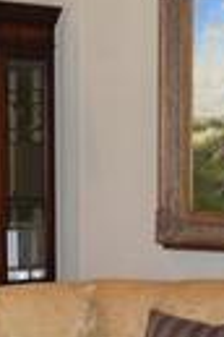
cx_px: 96
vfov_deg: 15.1
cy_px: 329
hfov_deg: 10.2
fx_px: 1251
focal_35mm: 134
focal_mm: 18
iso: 800
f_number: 4.5
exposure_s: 1/80
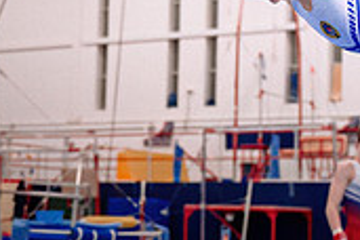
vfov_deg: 11.2
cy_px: 125
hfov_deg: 16.8
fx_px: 1220
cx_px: 181
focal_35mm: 122
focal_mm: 36
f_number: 2.8
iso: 1600
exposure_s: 1/1000
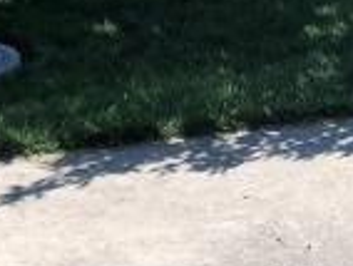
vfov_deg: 11.2
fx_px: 1287
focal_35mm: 126
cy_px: -177
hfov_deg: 14.8
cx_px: 482
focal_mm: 3.99
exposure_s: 1/1453
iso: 20
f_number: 1.8
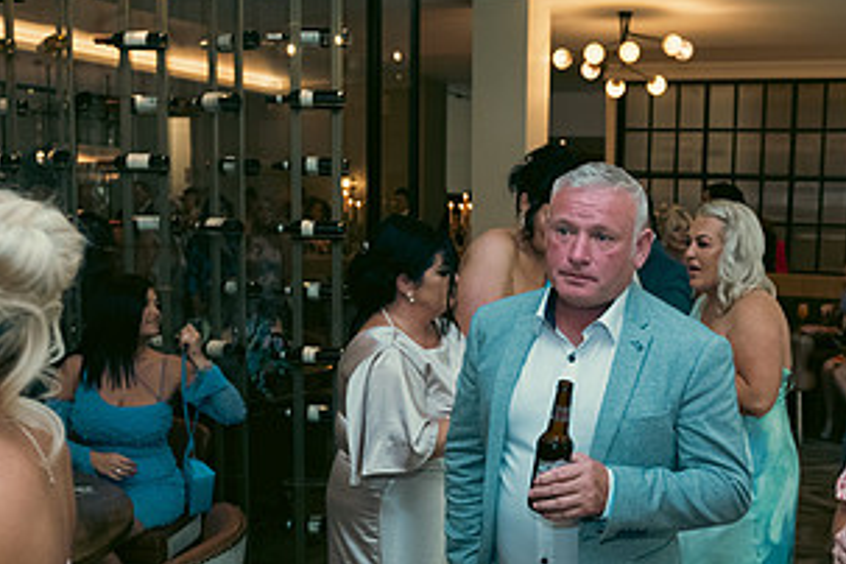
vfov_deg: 29.1
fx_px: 1081
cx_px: 561
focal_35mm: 46
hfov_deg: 42.2
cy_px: 370
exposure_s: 1/125
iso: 800
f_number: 3.5
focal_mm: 24
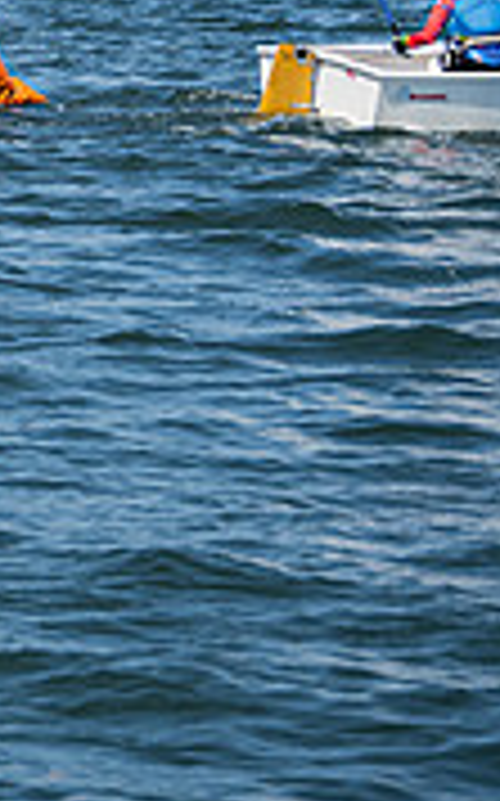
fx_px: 6093
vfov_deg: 7.5
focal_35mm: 279
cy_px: 14
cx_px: -786
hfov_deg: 4.6
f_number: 6
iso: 250
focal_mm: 79
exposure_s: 1/1000
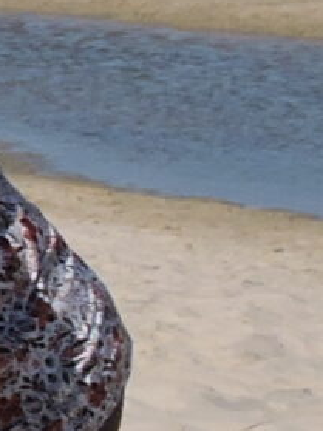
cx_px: -1219
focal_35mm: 220
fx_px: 2739
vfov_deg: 9.0
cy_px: 324
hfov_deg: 5.4
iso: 100
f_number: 4.2
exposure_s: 1/1250
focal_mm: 4.3
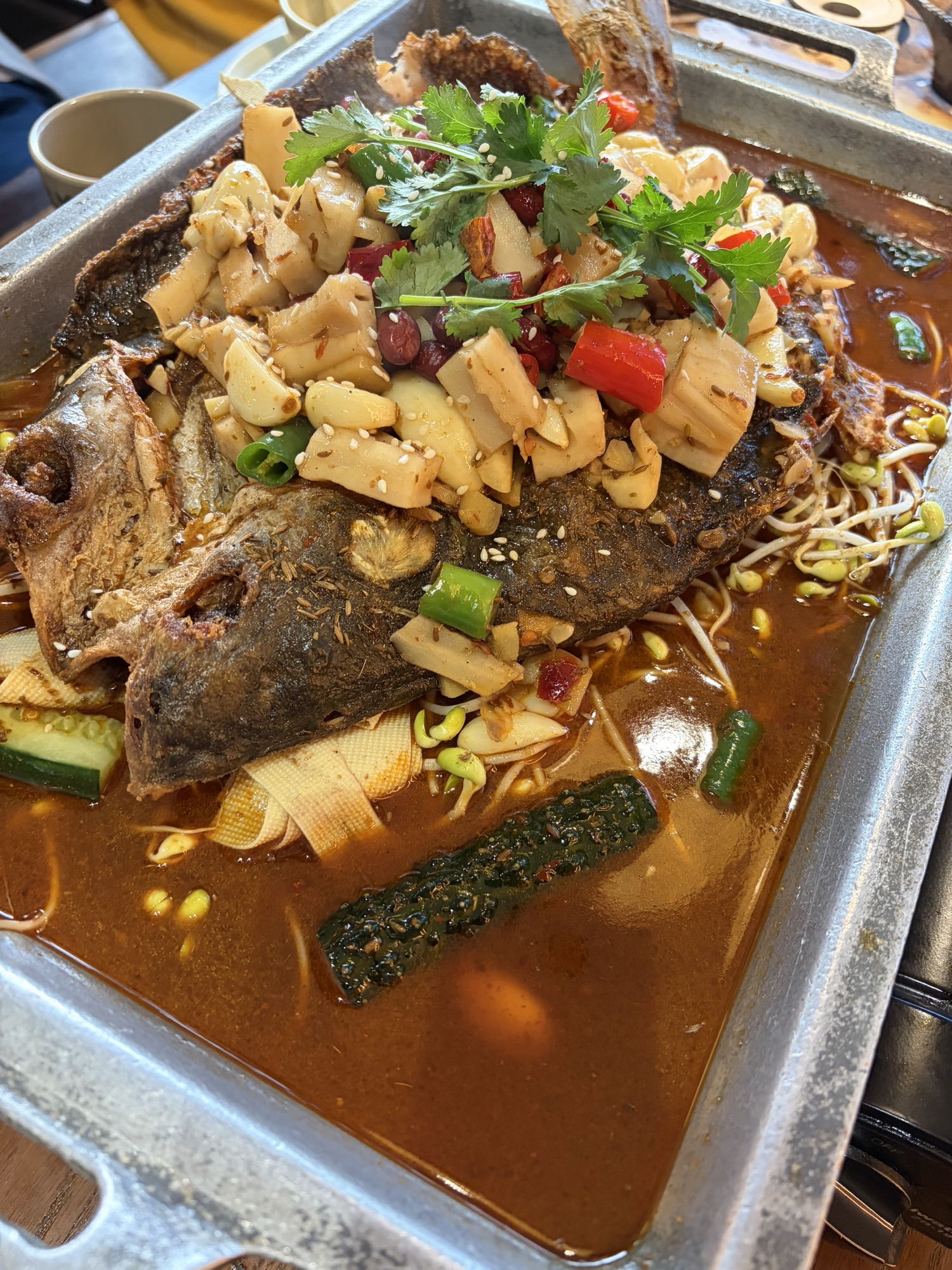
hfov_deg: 53.1
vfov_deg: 67.3
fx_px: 953
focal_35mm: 26
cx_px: 476
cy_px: 635
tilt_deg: -54.5
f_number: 1.6
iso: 320
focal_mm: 5.96
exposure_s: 1/60
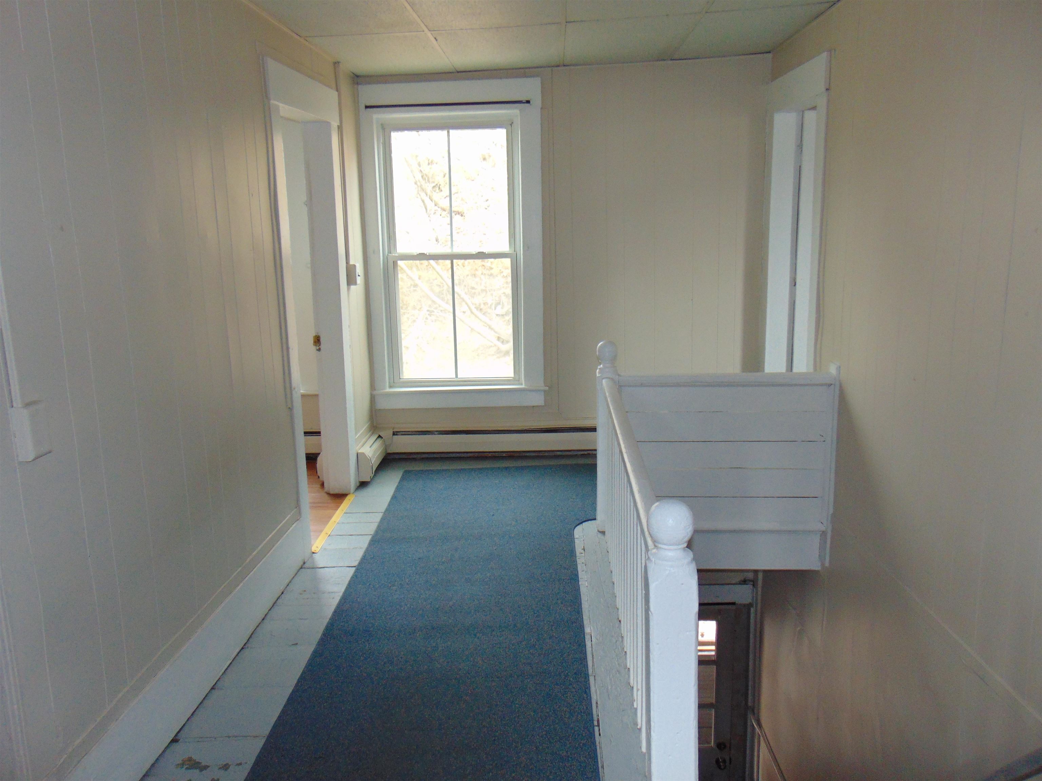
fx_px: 753
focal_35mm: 25
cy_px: 390
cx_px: 521
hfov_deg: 69.4
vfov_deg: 54.9
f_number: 3
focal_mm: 4.5
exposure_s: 1/30
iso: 200
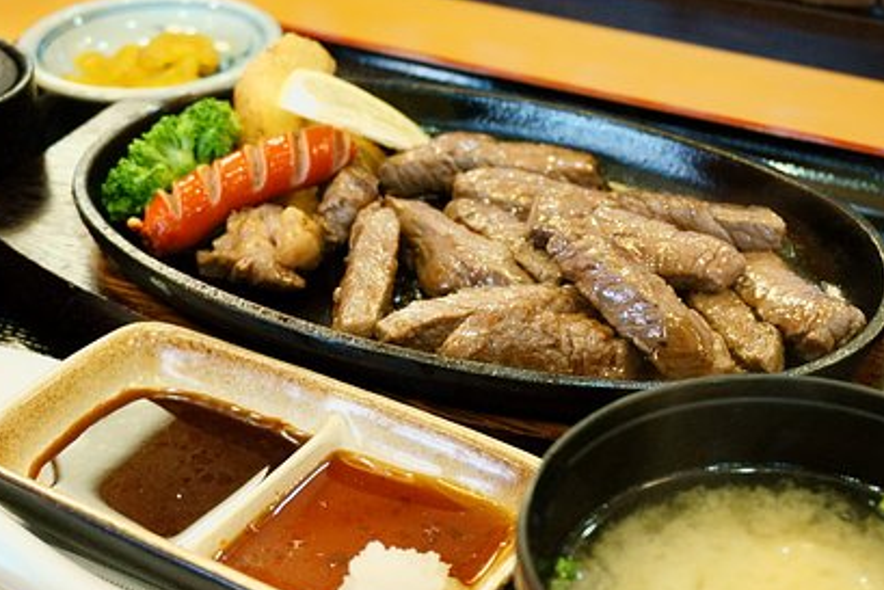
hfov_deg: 30.6
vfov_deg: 20.7
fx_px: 1612
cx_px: 523
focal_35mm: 66
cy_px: 257
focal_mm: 35
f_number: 5.6
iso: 3200
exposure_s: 1/60
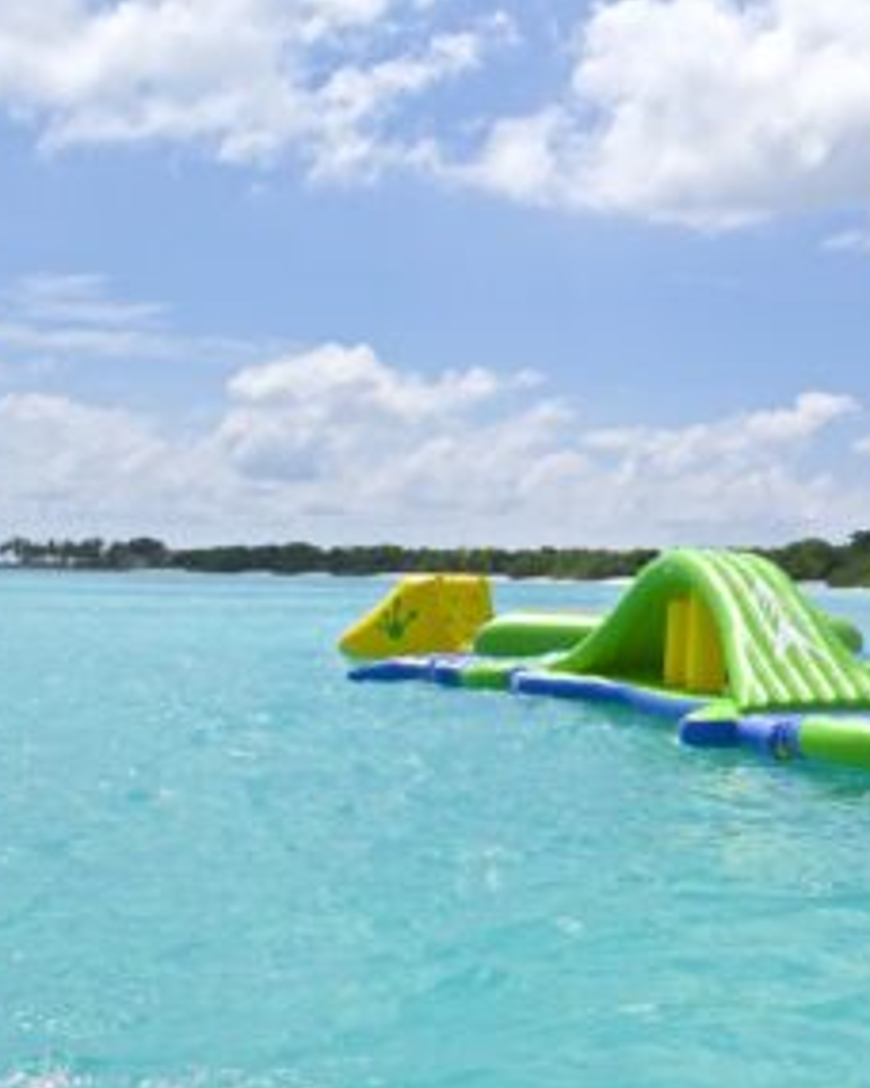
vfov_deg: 37.9
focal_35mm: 49
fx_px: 1577
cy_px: 452
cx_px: 998
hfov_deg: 27.7
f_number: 13
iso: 200
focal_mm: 18
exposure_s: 1/500
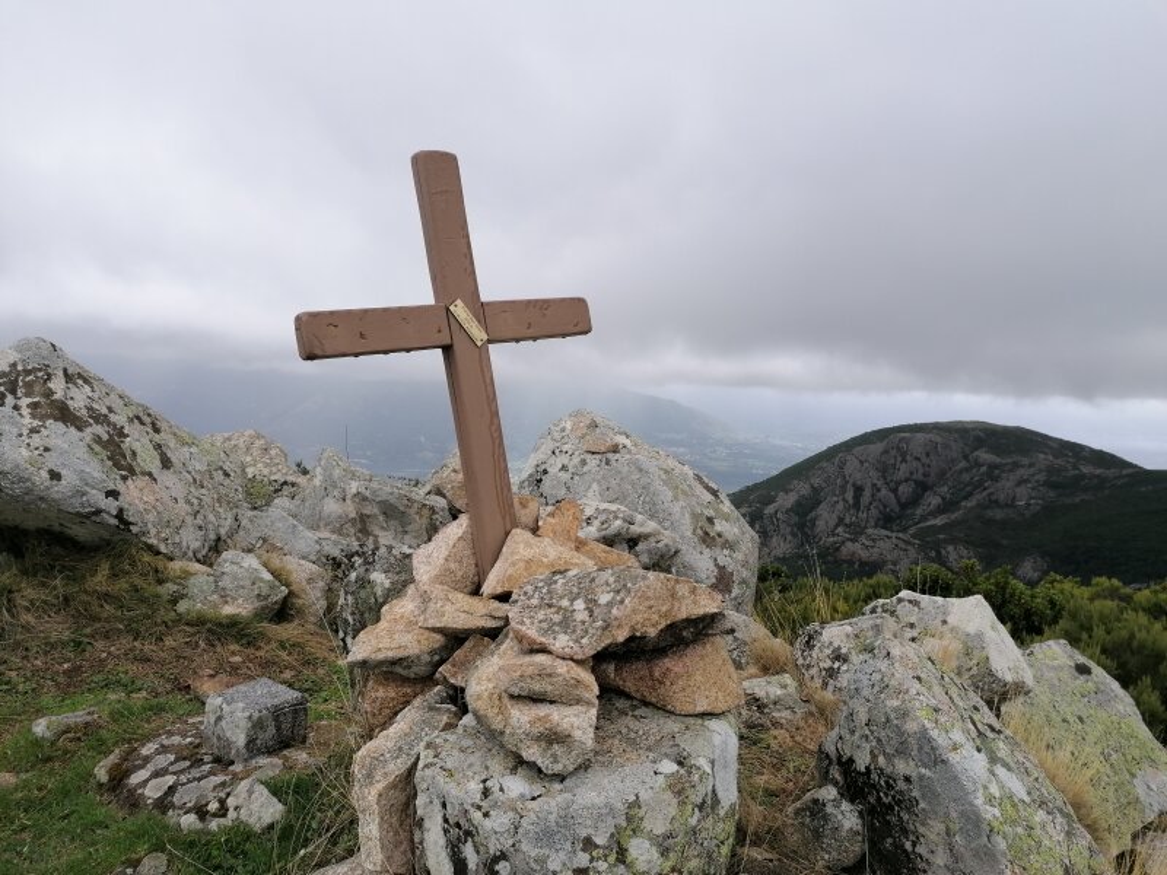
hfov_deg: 65.3
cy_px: 438
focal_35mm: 27
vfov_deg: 51.4
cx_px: 584
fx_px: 910
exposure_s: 1/434
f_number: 1.8
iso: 50
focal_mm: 4.75
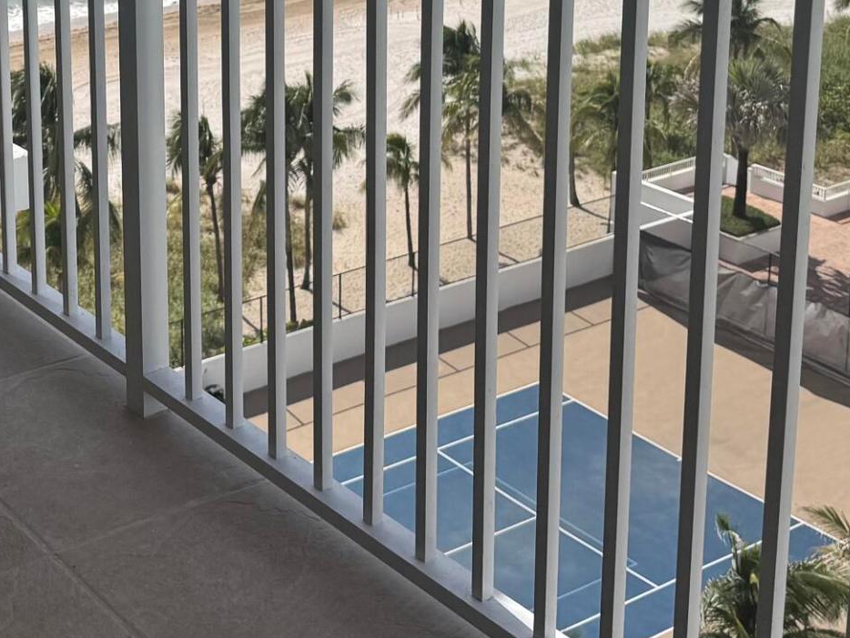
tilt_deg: -14.6
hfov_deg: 25.6
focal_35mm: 74
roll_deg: +1.6
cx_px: 99
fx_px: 1818
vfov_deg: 19.1
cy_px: -53
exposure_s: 1/6410
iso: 80
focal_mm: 6.76
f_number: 1.78
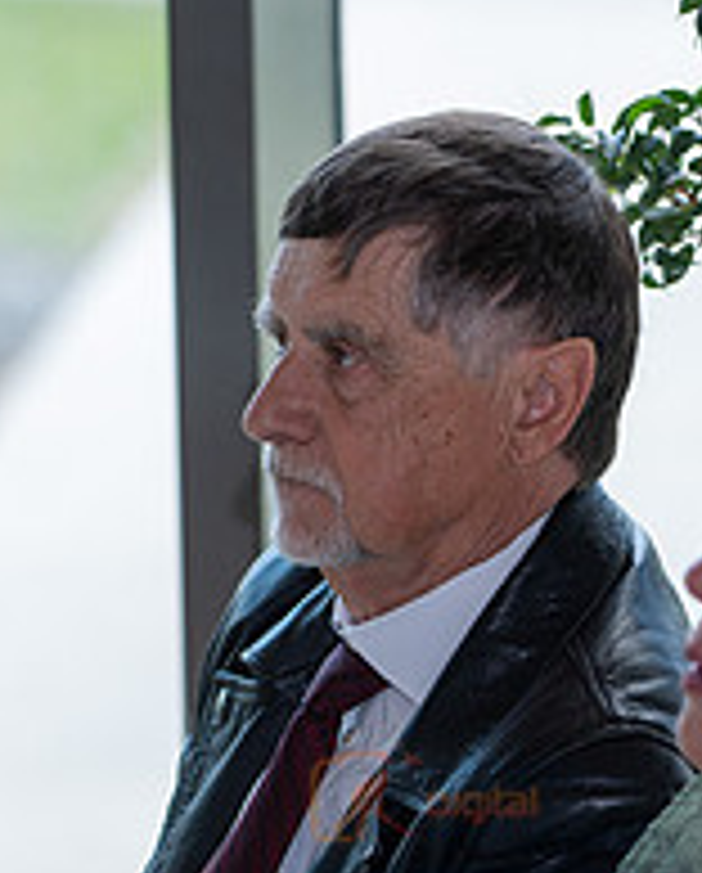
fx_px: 7612
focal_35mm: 294
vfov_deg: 6.5
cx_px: 504
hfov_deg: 5.3
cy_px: 812
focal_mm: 105
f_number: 3.2
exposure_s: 1/160
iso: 125
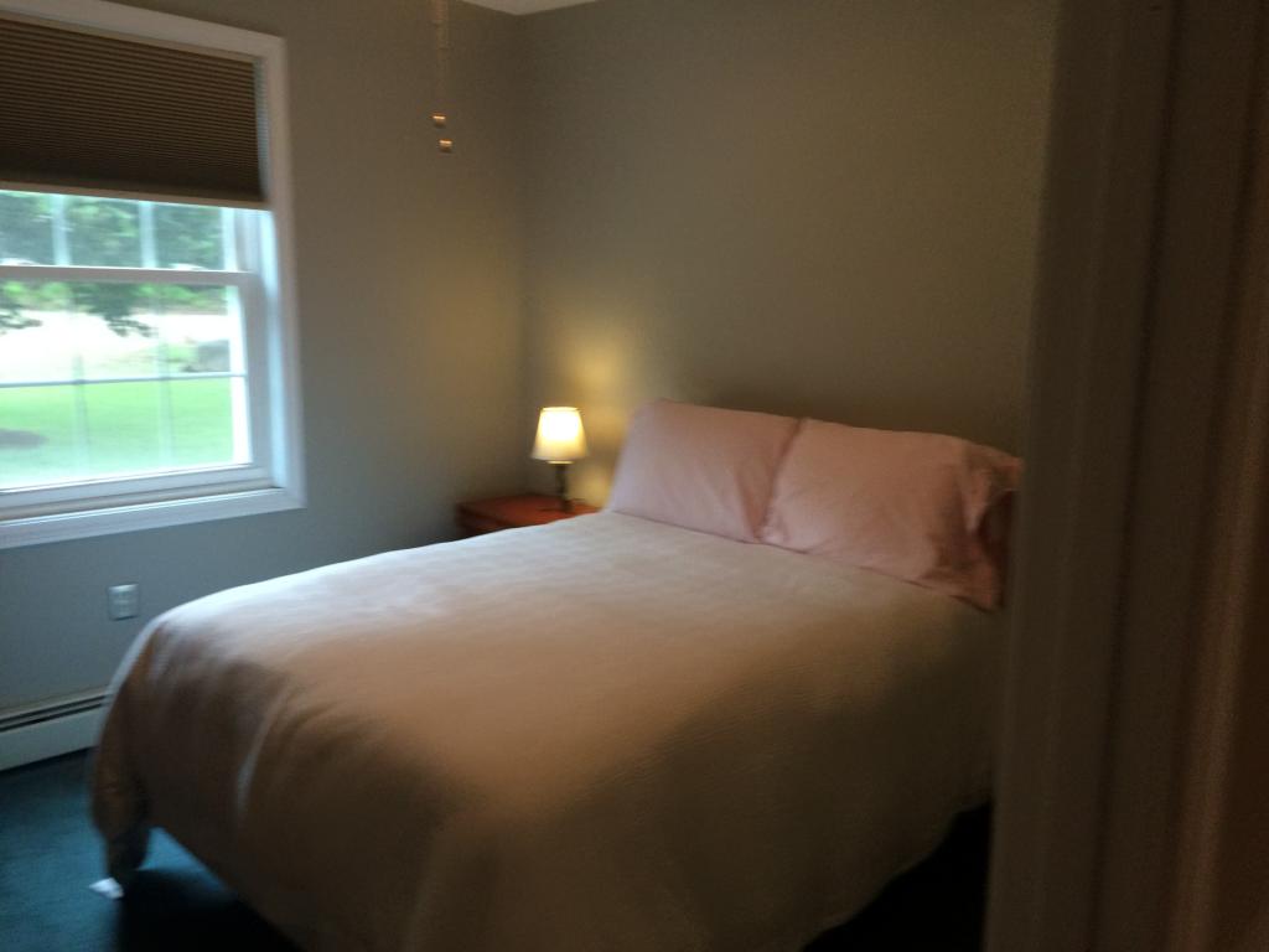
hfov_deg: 61.7
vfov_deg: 48.2
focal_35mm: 29
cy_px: 476
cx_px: 634
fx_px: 1063
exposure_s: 1/30
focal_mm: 4.15
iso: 125
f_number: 2.2
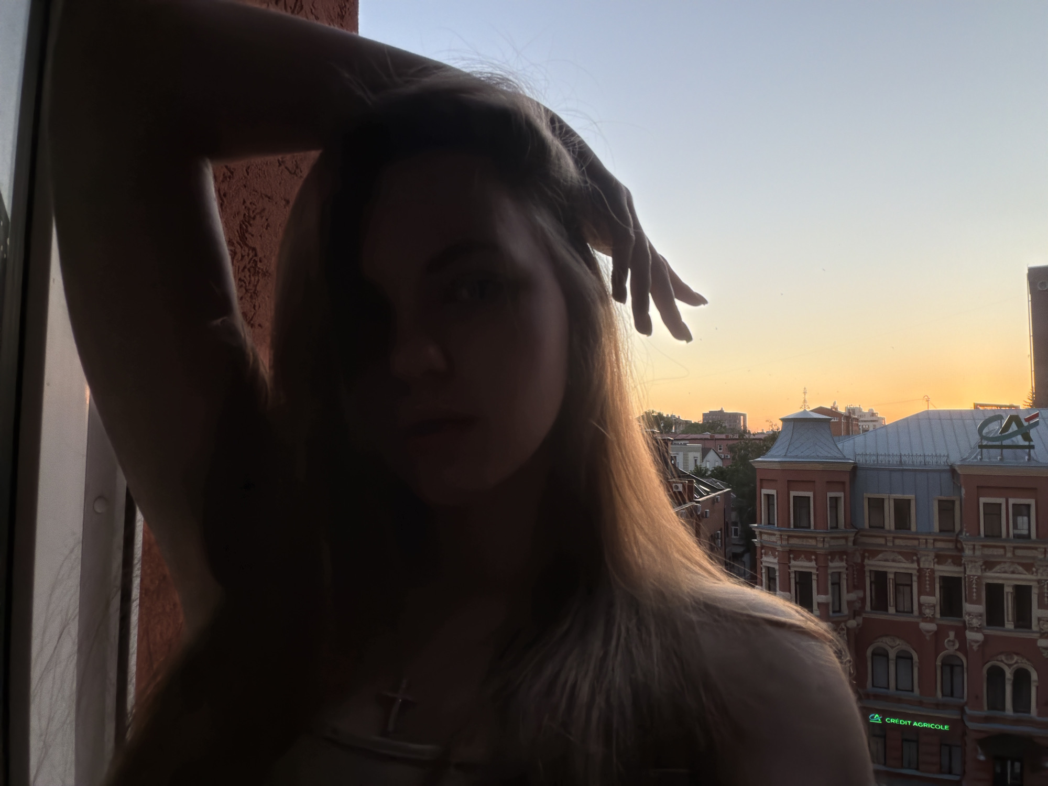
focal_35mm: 23
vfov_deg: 58.9
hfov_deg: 73.9
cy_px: 393
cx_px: 524
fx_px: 696
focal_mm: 2.71
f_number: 1.9
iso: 25
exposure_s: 1/212
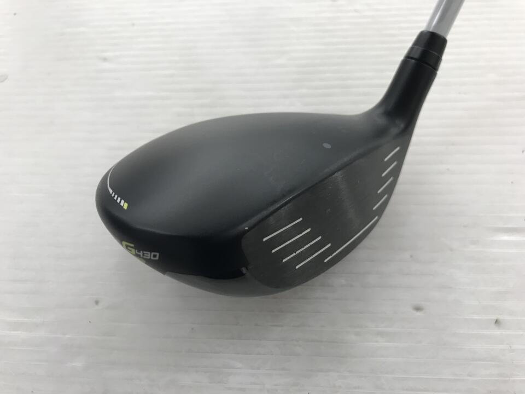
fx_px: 425
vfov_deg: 49.7
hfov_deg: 63.4
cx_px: 262
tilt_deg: -59.0
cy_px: 197
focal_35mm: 28
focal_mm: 3.99
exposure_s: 1/33
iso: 20
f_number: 1.8
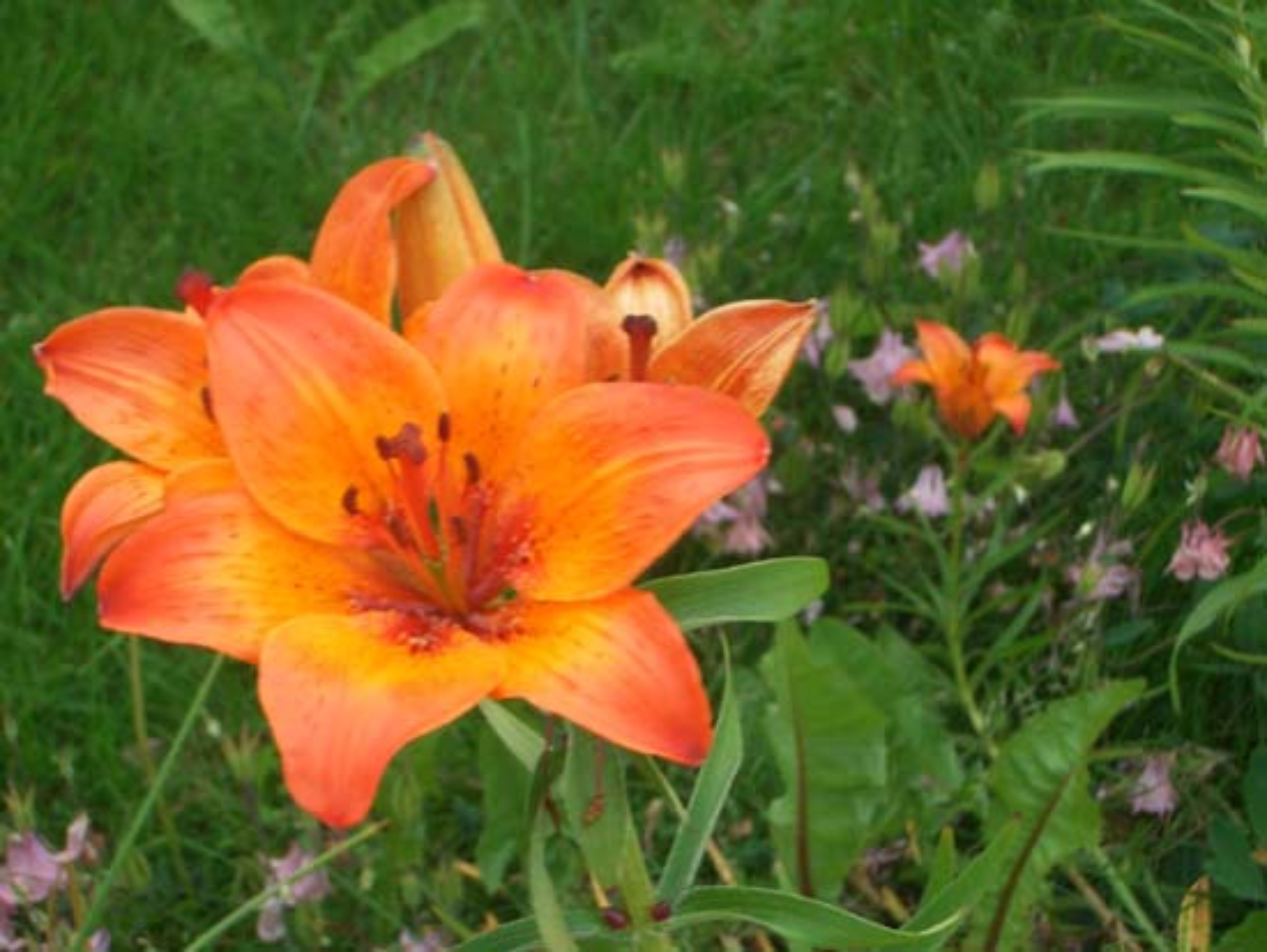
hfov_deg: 22.2
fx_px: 3222
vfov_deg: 16.8
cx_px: 634
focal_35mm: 88
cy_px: 476
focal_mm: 14.6
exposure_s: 1/80
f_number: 7
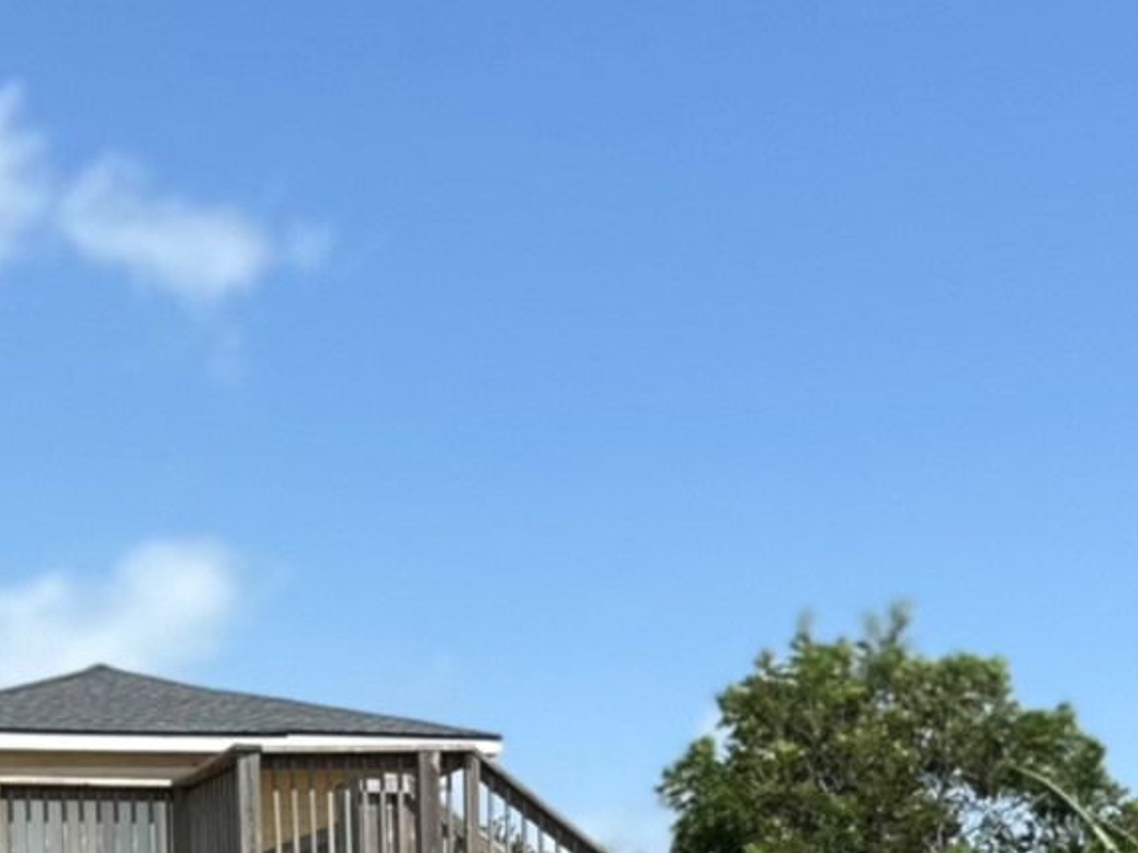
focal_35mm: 86
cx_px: 269
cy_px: 1432
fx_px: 2827
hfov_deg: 22.5
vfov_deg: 15.3
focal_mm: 6.86
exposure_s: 1/4184
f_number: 1.78
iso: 80
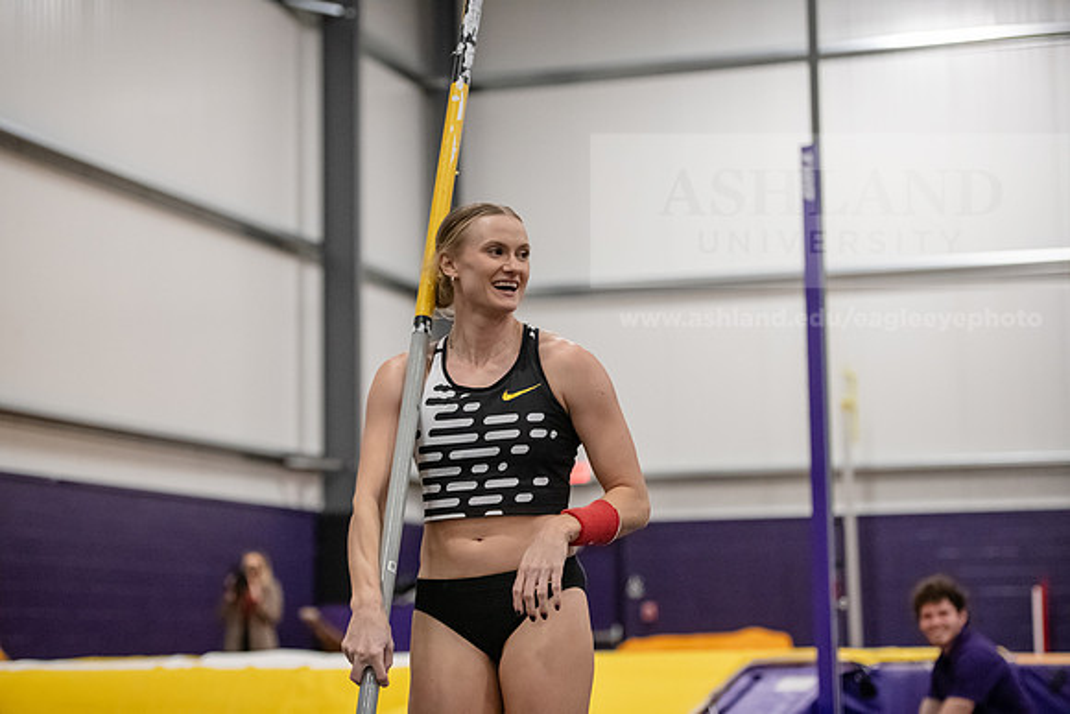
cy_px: 357
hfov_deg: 23.6
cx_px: 535
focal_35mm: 86
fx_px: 2557
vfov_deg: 15.9
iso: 6400
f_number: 2.8
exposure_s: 1/800
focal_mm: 86
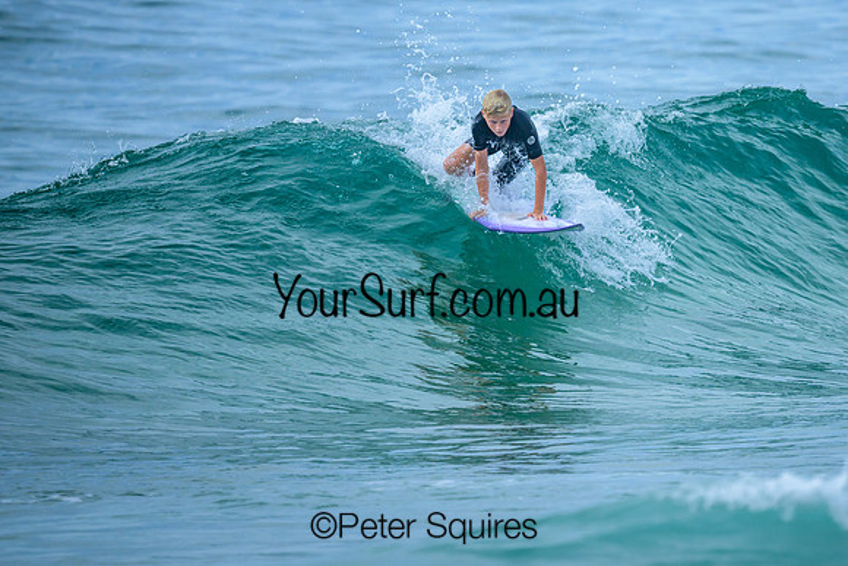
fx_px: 25280
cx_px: 569
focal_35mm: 1073
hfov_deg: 1.9
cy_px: 198
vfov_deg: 1.3
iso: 450
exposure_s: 1/3200
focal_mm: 800
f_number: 6.3
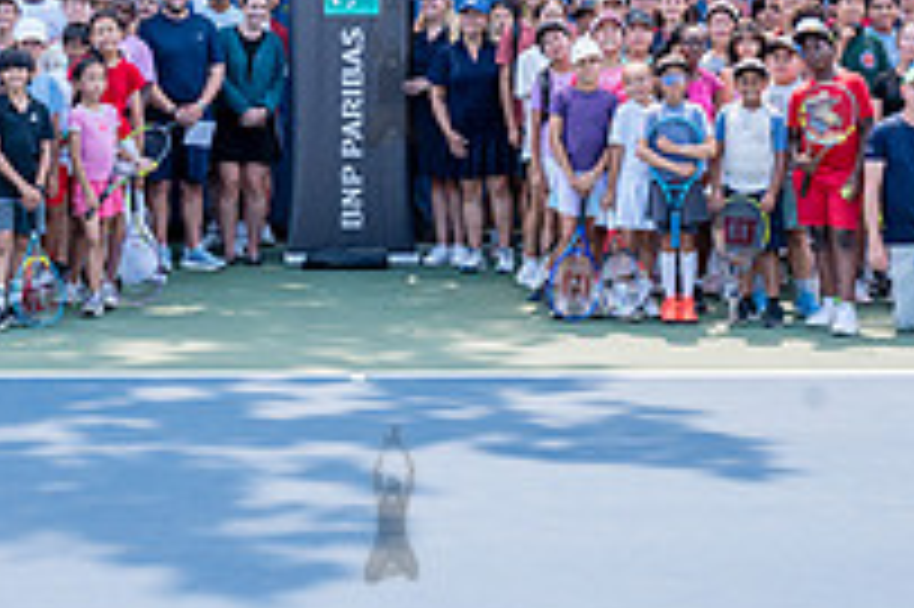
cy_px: 68
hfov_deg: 20.4
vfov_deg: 13.5
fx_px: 2537
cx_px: 387
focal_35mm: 100
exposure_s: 1/200
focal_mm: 35
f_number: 8
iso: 500
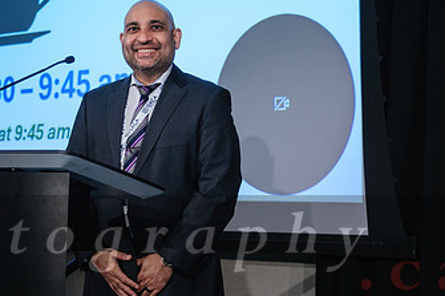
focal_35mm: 86
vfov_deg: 15.8
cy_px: 84
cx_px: 134
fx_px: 1062
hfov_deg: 23.5
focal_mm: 30.2
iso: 800
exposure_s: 1/100
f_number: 2.8
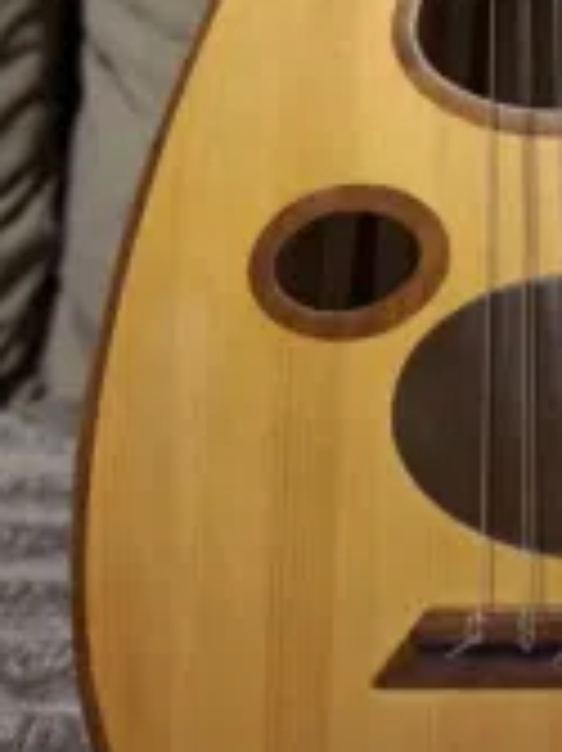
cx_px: 558
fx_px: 1192
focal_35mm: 55
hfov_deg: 25.3
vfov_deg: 33.0
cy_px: 59
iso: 250
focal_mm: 5.54
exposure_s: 1/33
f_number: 1.8
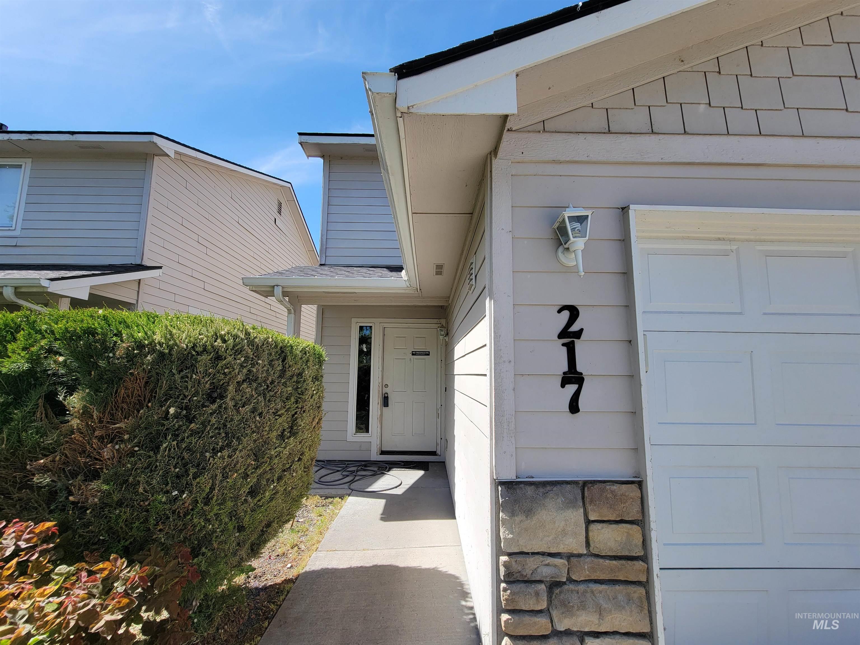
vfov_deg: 89.9
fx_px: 323
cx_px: 430
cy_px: 322
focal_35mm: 13
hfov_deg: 106.2
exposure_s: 1/973
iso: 50
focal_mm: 2.2
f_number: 2.2
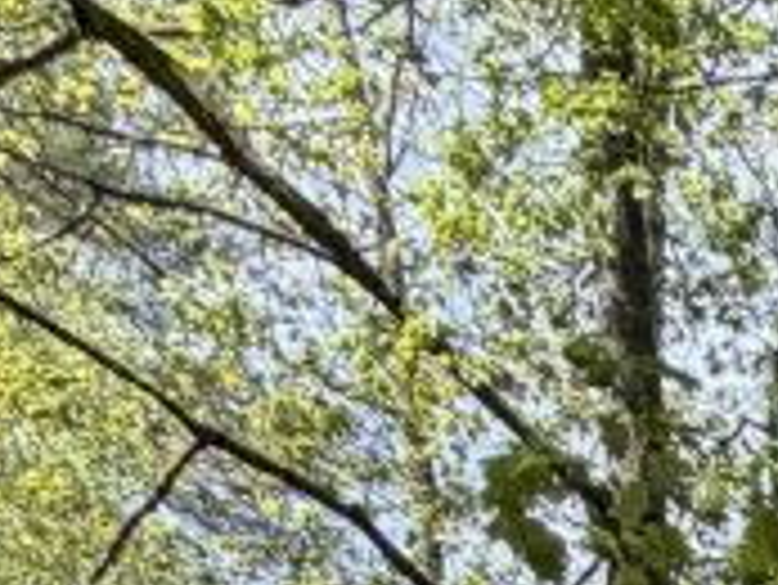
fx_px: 2429
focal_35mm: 108
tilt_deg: +0.4
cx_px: 1927
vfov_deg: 8.4
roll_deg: +1.8
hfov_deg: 13.1
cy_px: 2236
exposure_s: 1/502
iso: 50
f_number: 2.2
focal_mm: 2.22
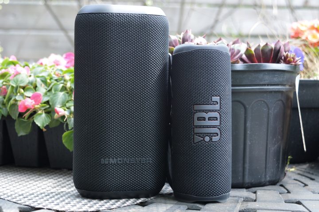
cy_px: 106
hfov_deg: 33.4
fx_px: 532
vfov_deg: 22.6
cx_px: 160
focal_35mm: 60
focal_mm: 40
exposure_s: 1/60
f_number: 4.8
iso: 400
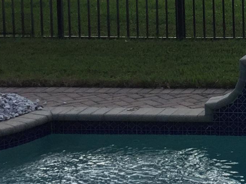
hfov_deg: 13.8
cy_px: -48
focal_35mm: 127
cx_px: 448
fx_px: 903
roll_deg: +0.0
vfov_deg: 11.4
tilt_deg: -5.4
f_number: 2.2
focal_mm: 4.15
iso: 32
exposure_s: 1/1799
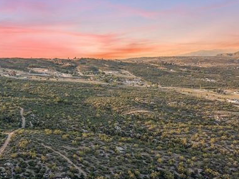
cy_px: 146
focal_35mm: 40
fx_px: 276
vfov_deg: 34.6
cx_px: 72
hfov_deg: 45.8
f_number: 5
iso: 100
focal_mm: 12.29
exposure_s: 1/240
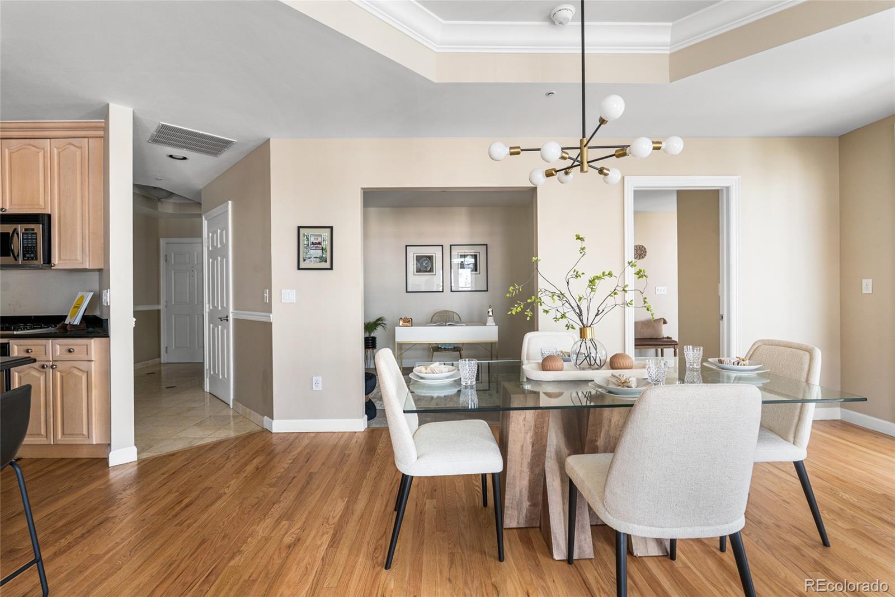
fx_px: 410
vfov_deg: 72.0
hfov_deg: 95.0
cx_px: 448
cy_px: 298
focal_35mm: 16
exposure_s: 1/13
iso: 400
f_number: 8
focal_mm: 16.5
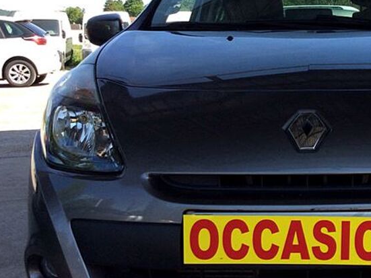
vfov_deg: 25.2
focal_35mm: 58
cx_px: 323
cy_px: 120
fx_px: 621
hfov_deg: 31.9
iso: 32
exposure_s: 1/561
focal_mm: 3.3
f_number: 2.4
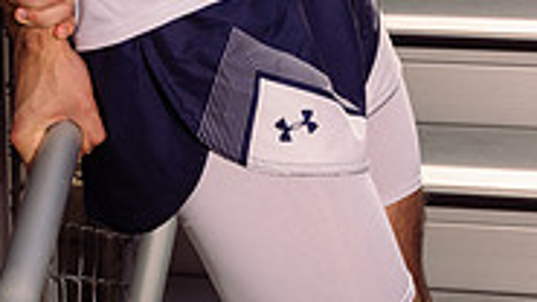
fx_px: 1851
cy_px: -346
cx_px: 218
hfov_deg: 16.5
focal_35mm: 130
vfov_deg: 8.7
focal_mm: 51
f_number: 8
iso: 64
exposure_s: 1/250
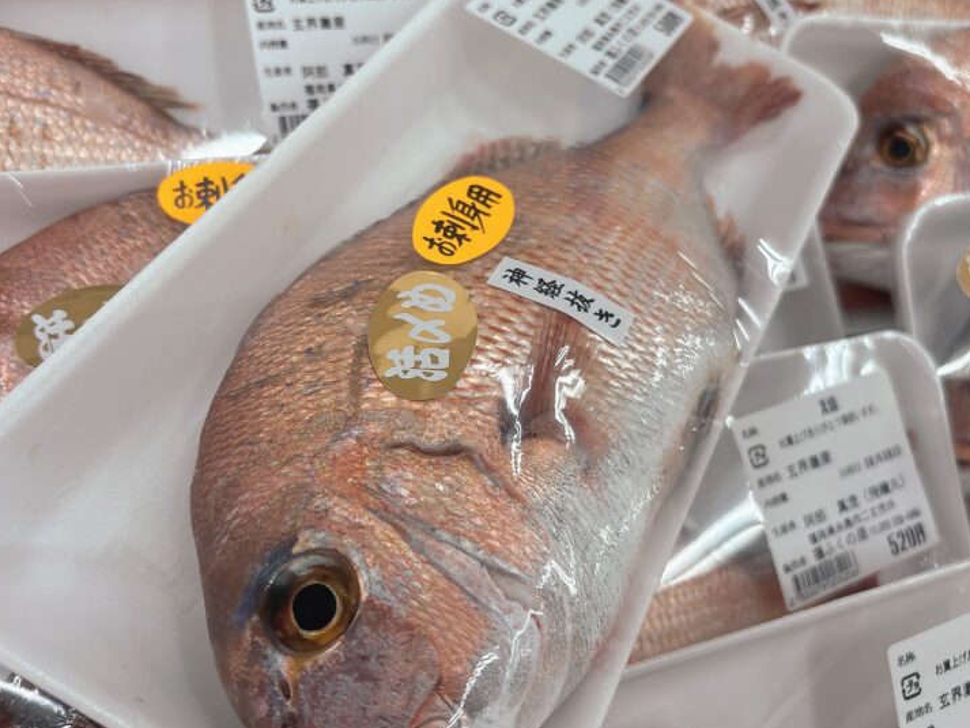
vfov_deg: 40.7
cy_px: 378
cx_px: 467
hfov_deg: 52.6
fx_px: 981
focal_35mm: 35
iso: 80
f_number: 1.6
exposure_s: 1/120
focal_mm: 5.96
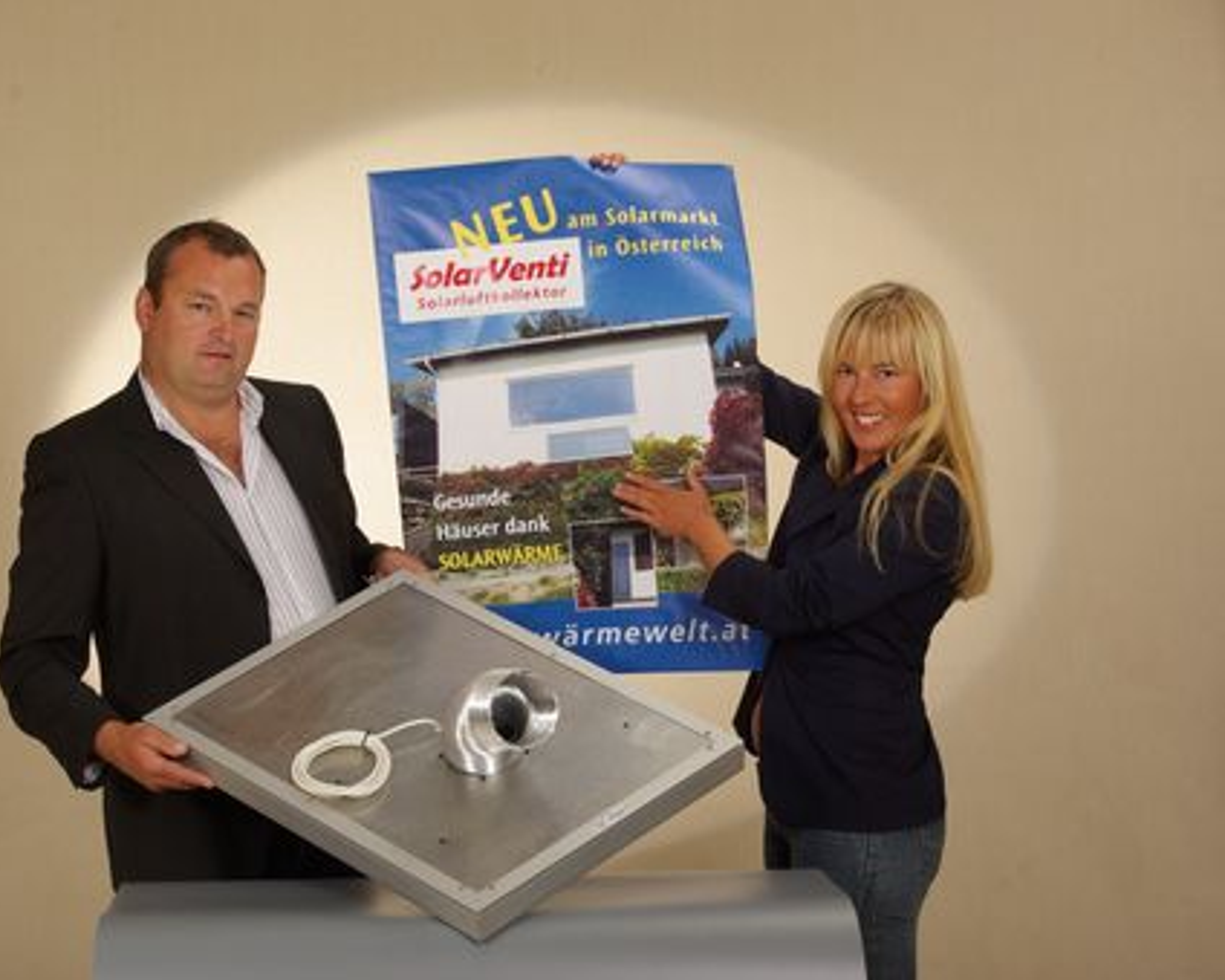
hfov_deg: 24.9
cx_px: 532
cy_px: 487
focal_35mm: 77
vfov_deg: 20.0
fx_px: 2775
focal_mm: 45
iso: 200
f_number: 9.5
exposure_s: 1/125
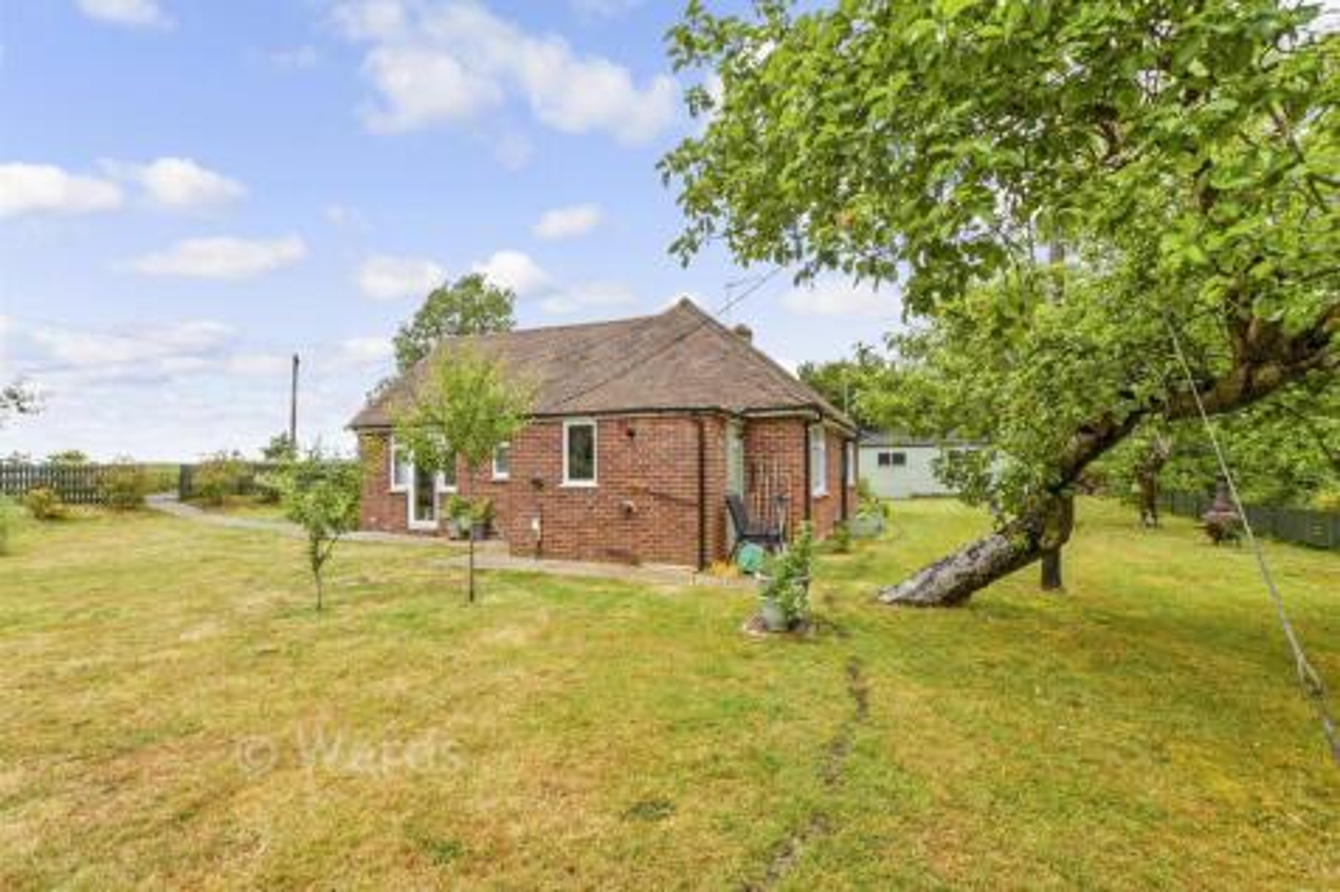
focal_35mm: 15
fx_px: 558
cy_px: 446
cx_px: 670
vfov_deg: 77.3
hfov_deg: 100.4
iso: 160
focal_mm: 10
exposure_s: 1/100
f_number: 8
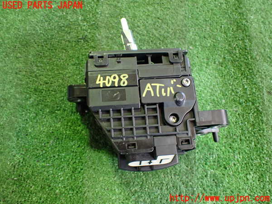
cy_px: 102
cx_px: 136
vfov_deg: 46.8
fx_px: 236
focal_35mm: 30
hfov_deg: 60.0
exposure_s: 1/50
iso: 800
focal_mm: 5.4
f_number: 2.3
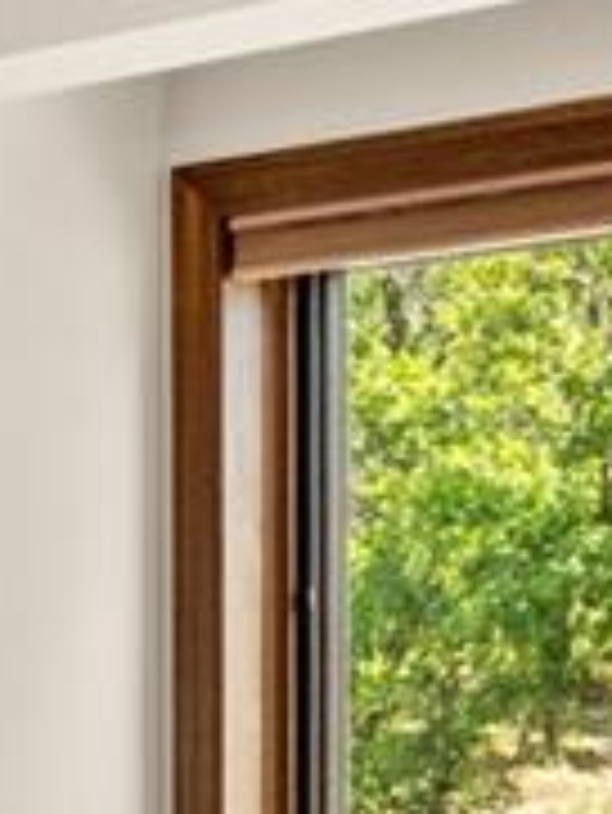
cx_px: -333
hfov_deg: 10.0
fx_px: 3362
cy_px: 778
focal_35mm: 143
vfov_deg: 13.7
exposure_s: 1/8
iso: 400
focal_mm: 11.2
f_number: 8
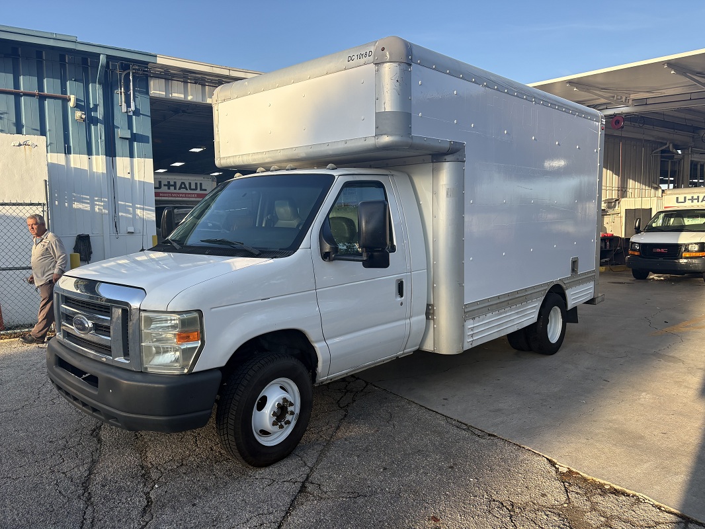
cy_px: 264
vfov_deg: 53.1
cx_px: 352
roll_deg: +0.5
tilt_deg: -2.6
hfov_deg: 67.3
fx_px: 530
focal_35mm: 26
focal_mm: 5.96
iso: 64
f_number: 1.6
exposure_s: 1/1064
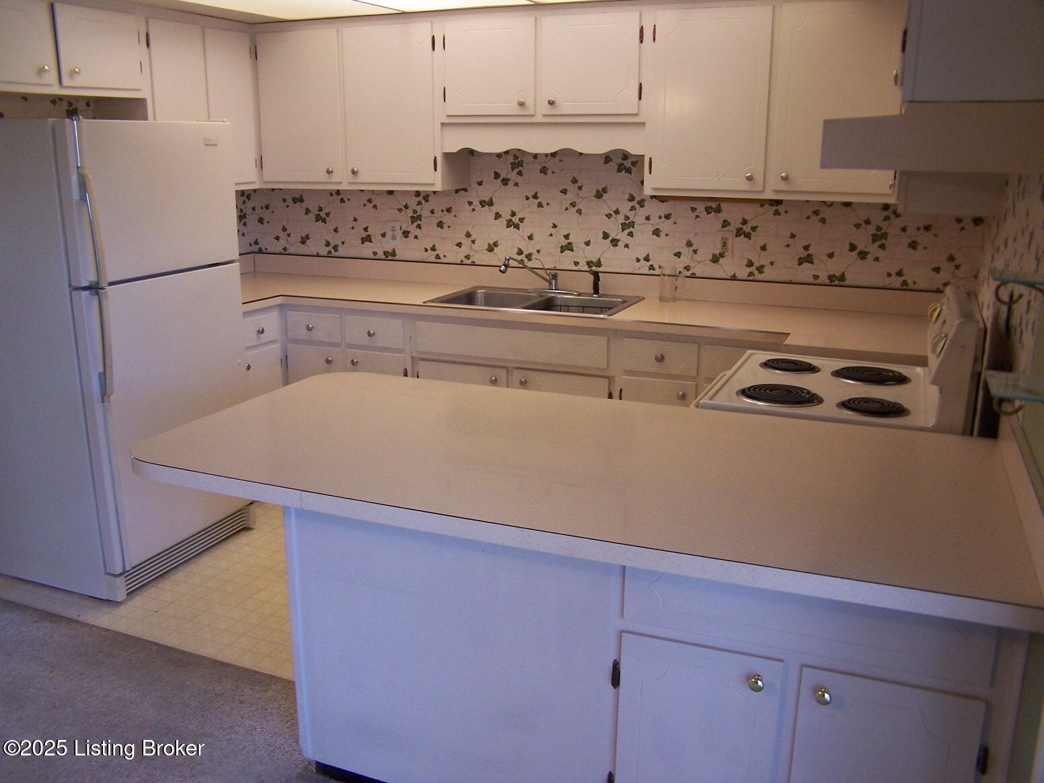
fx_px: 1297
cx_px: 522
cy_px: 392
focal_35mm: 43
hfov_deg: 43.9
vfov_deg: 33.6
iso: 140
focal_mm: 7.1
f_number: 2.9
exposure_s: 1/30
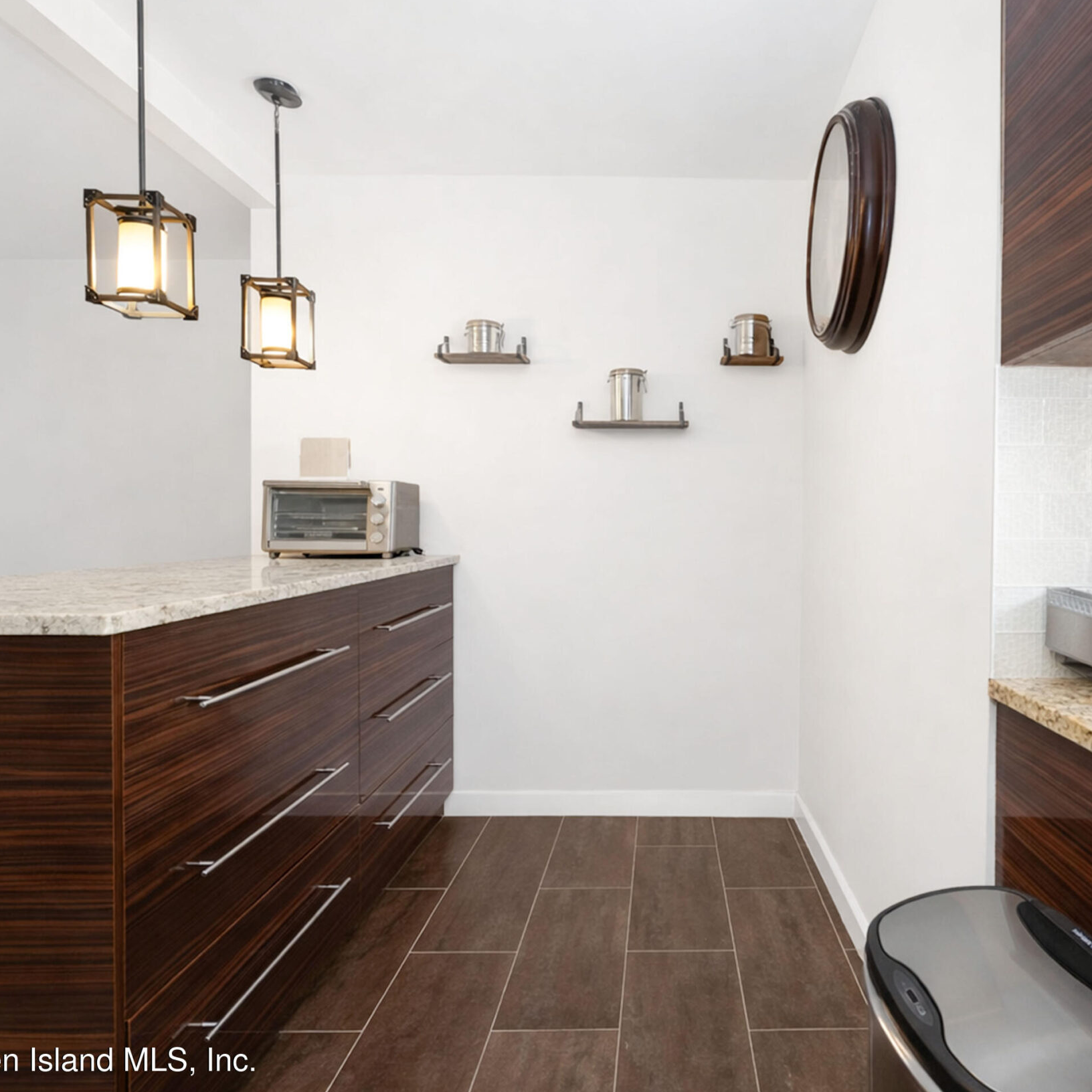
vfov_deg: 74.8
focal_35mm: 20
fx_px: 714
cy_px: 541
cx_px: 678
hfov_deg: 73.6
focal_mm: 10
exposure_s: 1/60
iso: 2000
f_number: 6.4
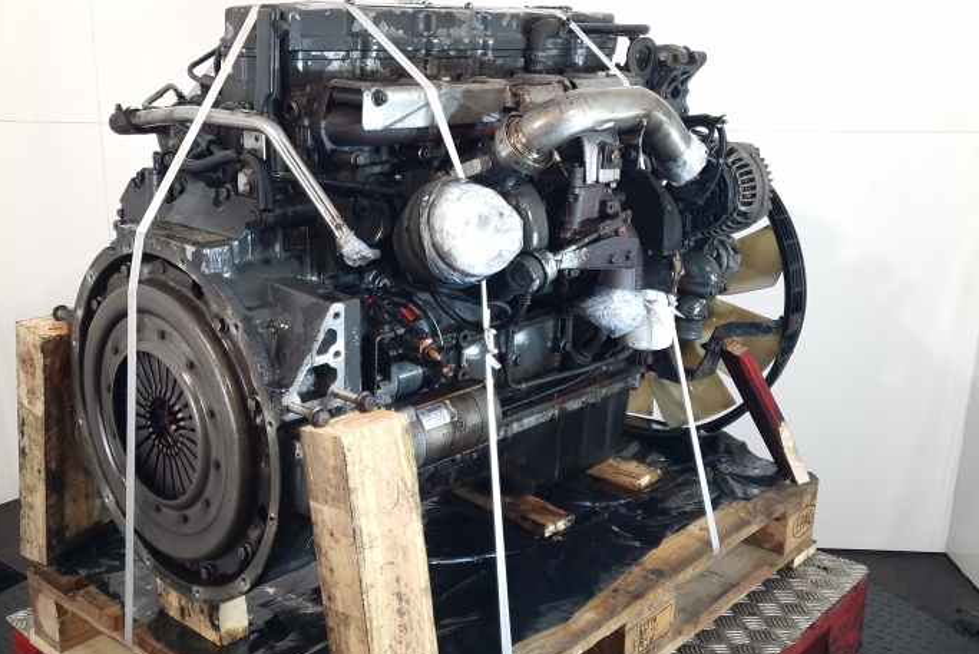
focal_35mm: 28
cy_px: 336
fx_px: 762
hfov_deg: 65.2
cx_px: 429
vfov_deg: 46.4
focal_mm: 6.4
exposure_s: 1/50
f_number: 1.8
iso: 100
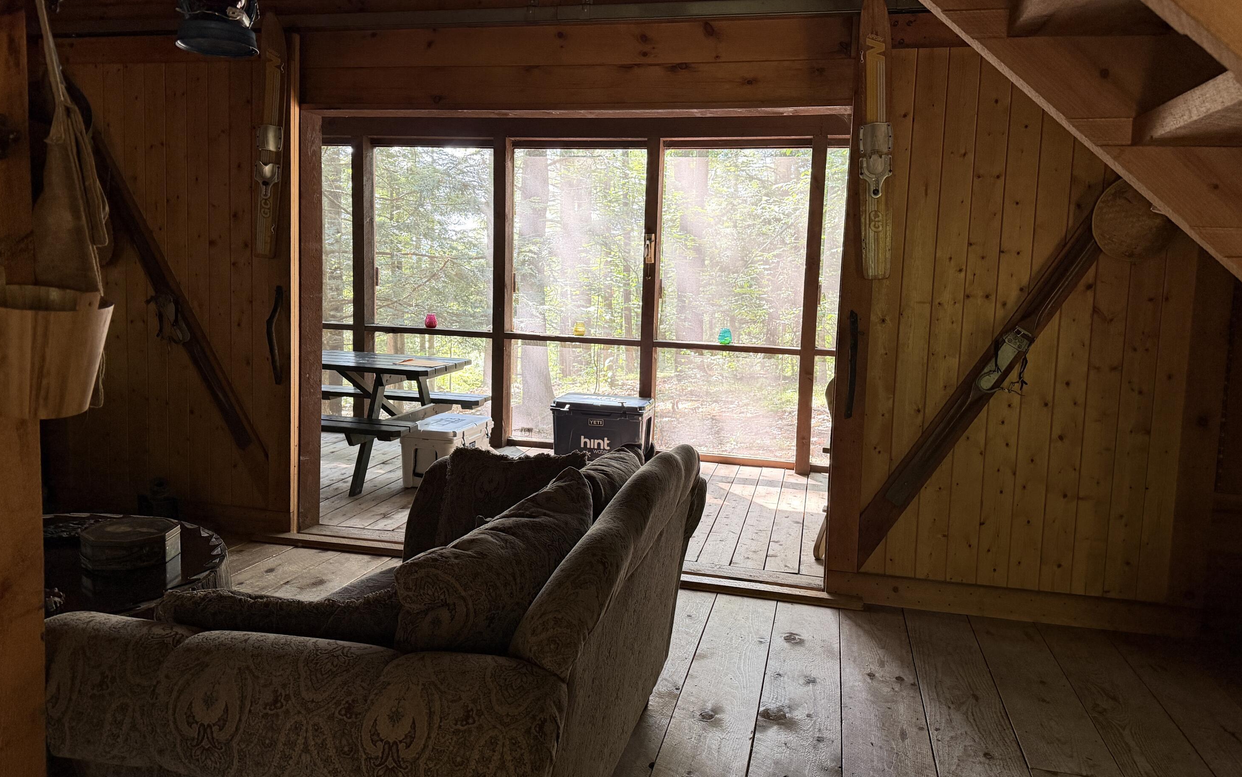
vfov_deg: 47.6
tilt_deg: -5.0
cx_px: 632
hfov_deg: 70.4
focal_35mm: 26
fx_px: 880
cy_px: 361
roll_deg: -1.4
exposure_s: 1/60
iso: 320
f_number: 1.78
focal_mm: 6.76
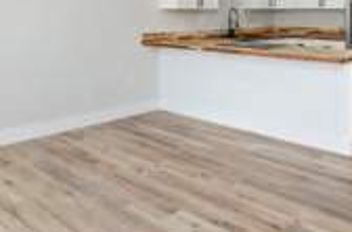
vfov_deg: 31.7
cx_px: 201
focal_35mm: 40
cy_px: 25
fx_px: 390
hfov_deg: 48.4
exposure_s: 1/30
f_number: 9
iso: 320
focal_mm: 14
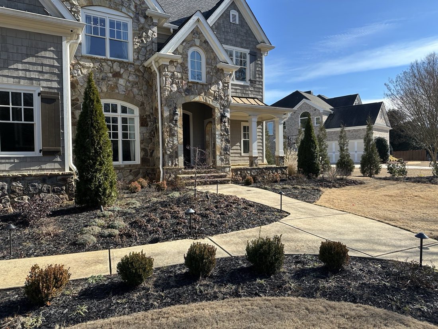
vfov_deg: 56.8
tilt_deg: -0.2
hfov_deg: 71.6
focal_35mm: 24
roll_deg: +0.5
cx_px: 219
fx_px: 304
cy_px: 164
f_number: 1.78
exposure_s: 1/1949
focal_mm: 6.86
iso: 80
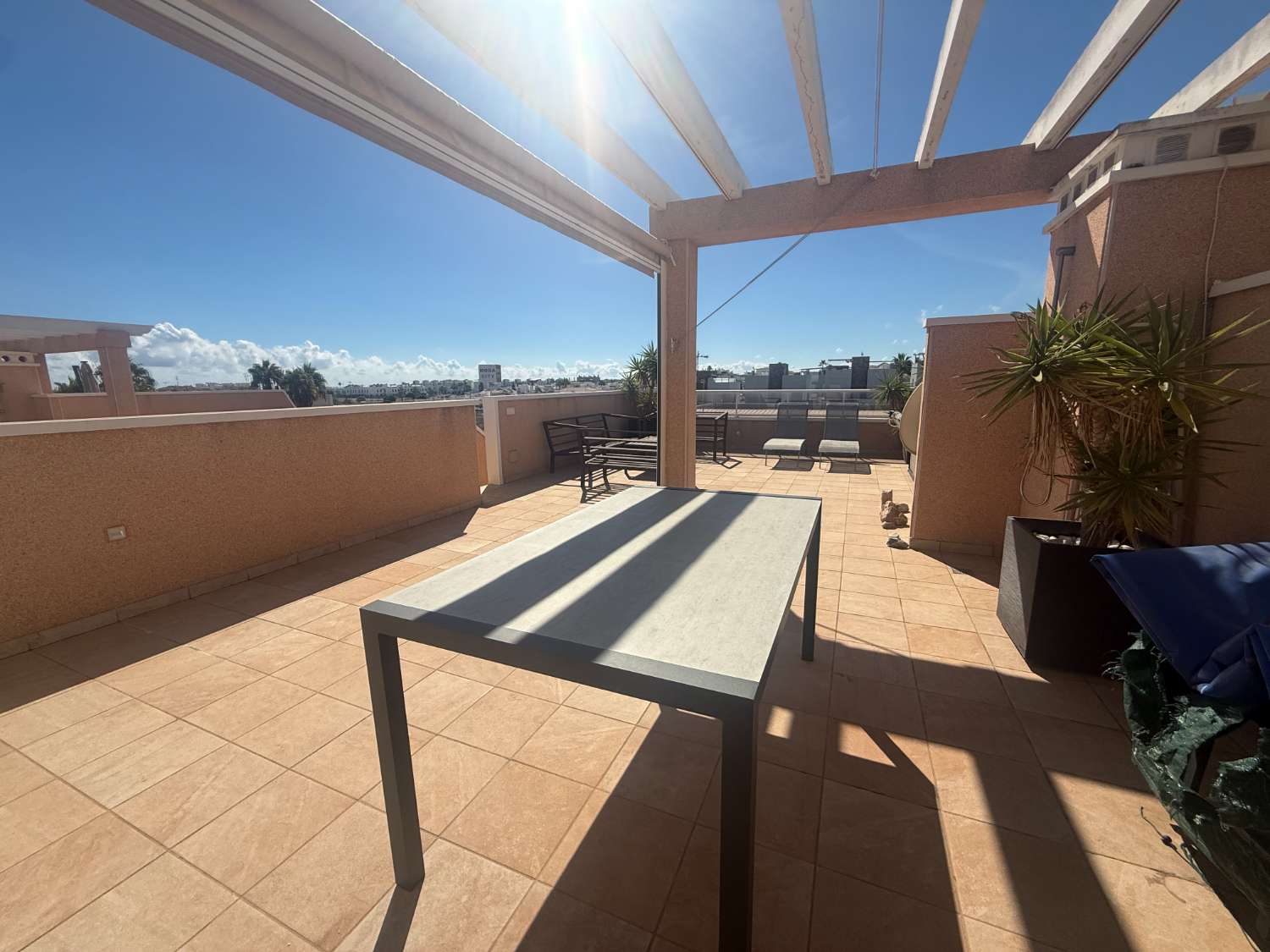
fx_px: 514
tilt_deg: -10.0
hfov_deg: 102.1
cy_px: 476
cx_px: 635
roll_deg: +0.8
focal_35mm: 14
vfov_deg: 85.7
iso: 64
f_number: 2.2
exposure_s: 1/6173
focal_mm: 2.22
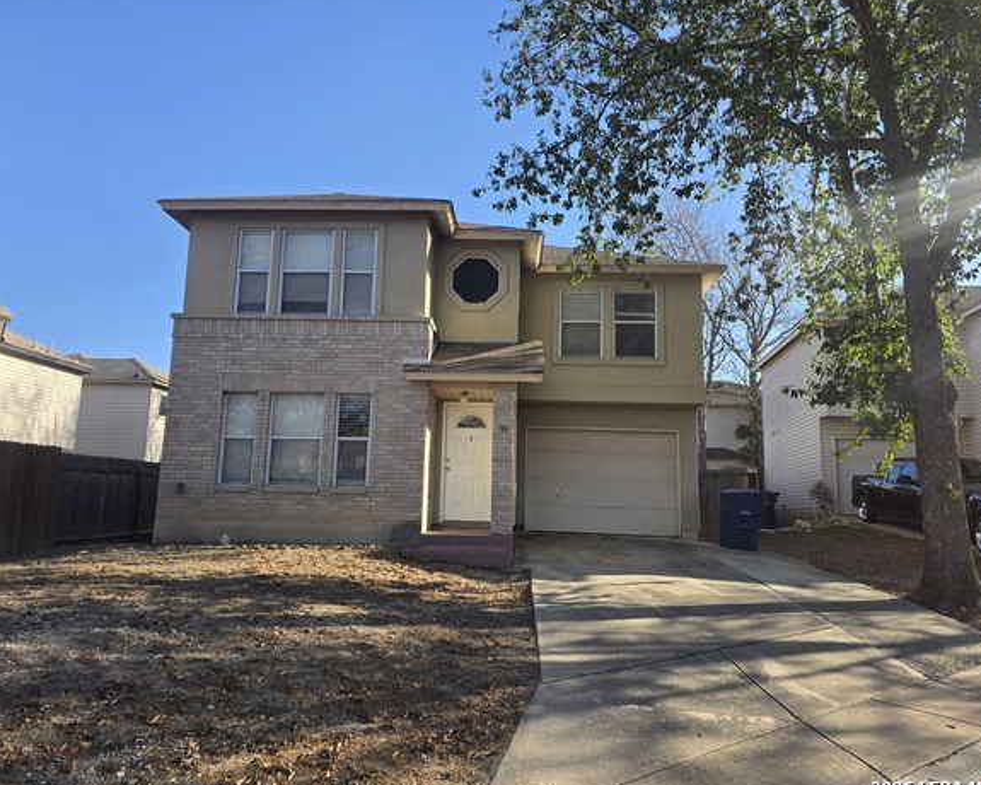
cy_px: 387
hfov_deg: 68.0
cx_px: 461
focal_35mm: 25
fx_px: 726
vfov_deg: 56.8
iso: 12
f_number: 1.7
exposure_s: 1/353
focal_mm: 6.3
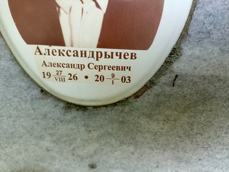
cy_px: 86
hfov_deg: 69.4
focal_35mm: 25
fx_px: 165
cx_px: 114
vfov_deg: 54.9
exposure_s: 1/142
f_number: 1.69
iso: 113
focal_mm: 4.76
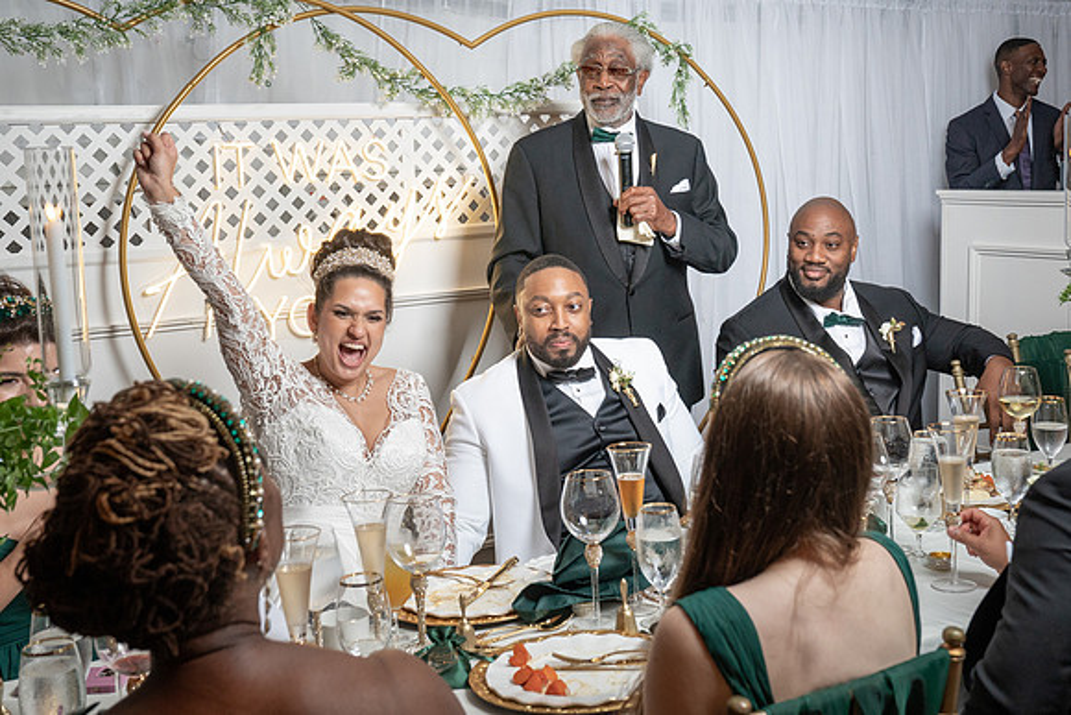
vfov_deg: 29.5
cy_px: 286
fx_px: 1355
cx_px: 577
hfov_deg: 43.1
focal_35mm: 46
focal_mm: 37
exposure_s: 1/200
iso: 1000
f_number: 5.6
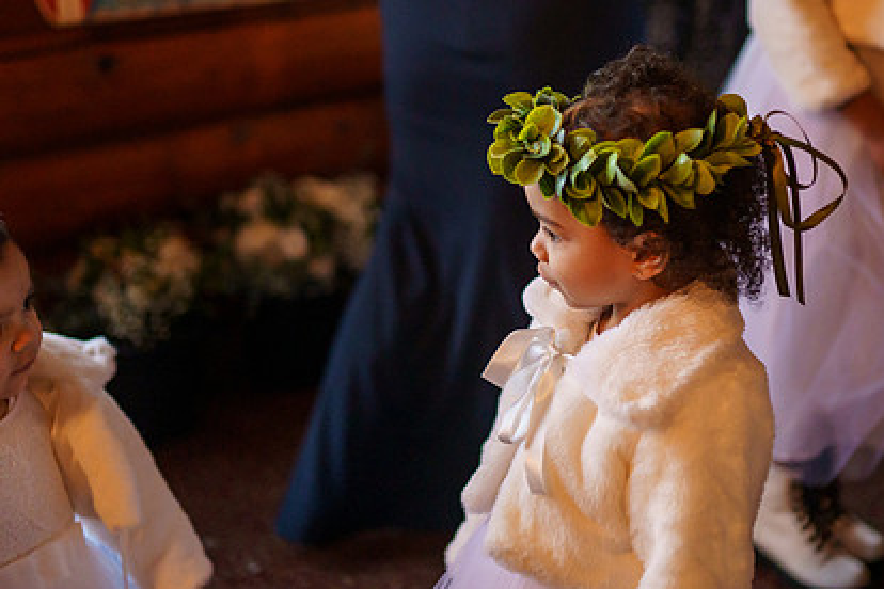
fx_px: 1277
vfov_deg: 25.9
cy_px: 208
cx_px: 534
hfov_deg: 38.0
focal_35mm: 52
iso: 1250
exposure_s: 1/640
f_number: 1.6
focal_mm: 35
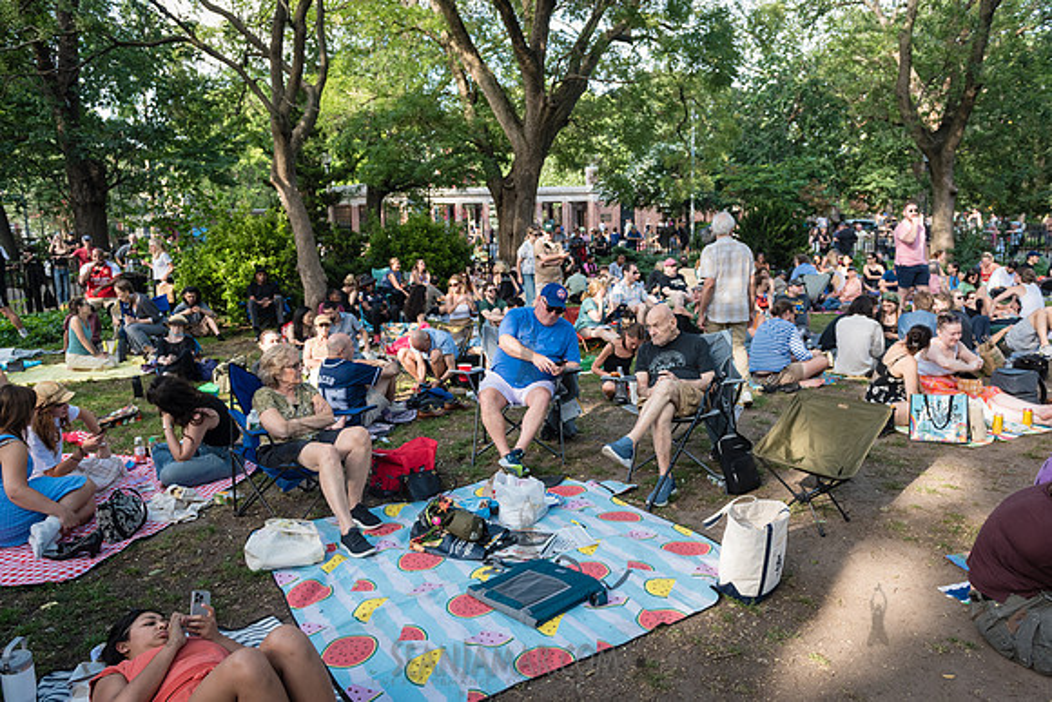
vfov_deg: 51.0
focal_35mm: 25
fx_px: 736
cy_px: 351
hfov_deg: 71.1
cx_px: 526
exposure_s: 1/500
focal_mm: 24
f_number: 3.5
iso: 800
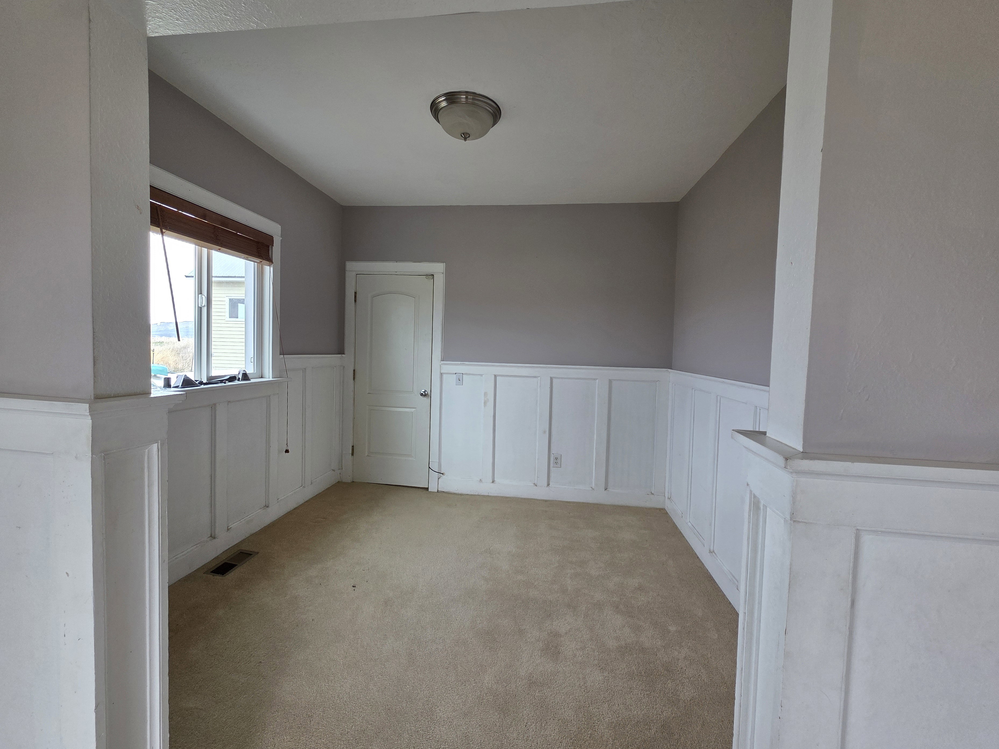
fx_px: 404
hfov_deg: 102.0
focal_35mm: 14
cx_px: 491
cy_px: 368
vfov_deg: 85.7
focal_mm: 2.2
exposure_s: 1/120
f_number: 1.9
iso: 80
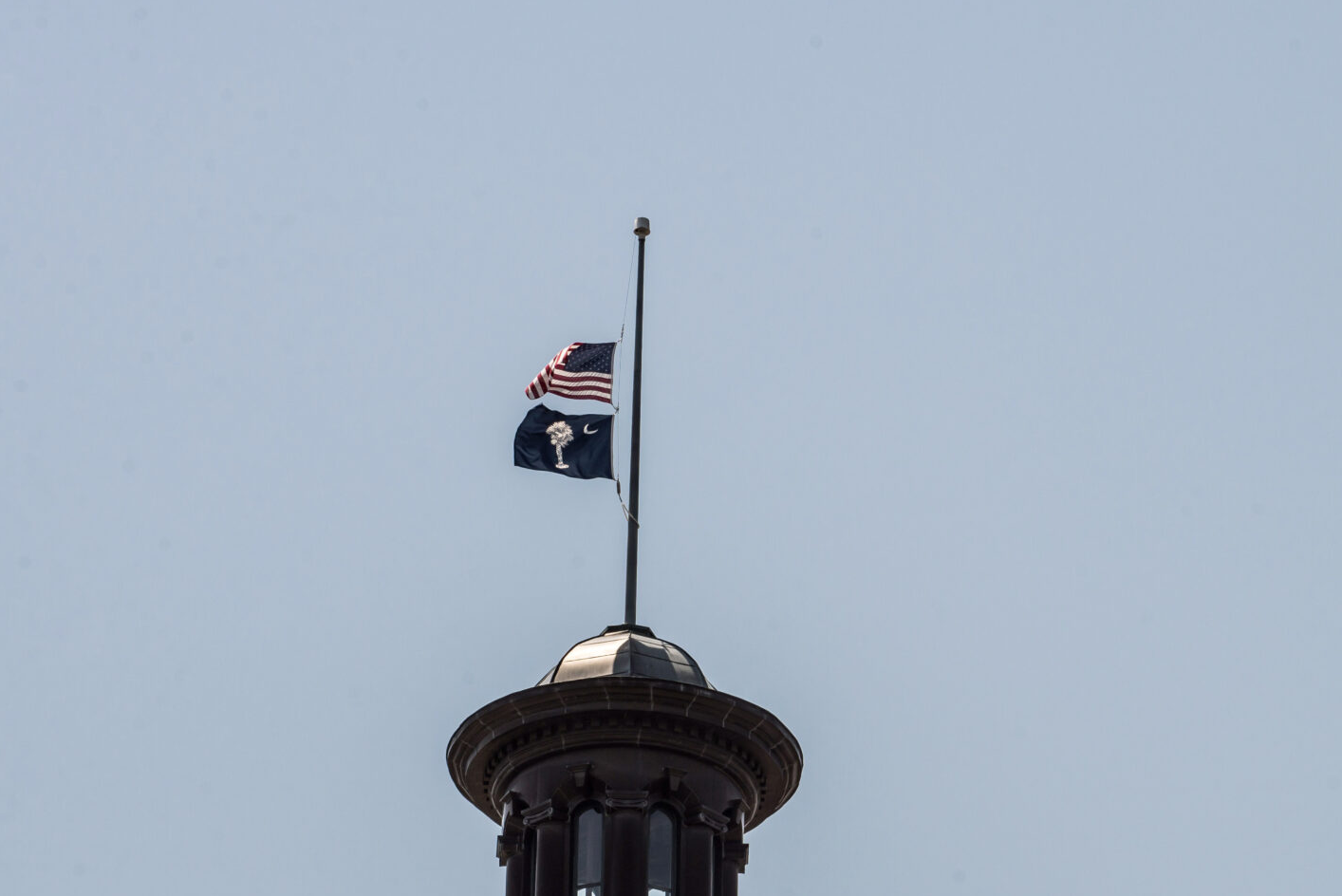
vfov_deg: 7.6
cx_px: 1114
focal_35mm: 181
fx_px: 6750
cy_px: 664
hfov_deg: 11.3
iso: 50
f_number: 13
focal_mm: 100
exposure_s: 1/400
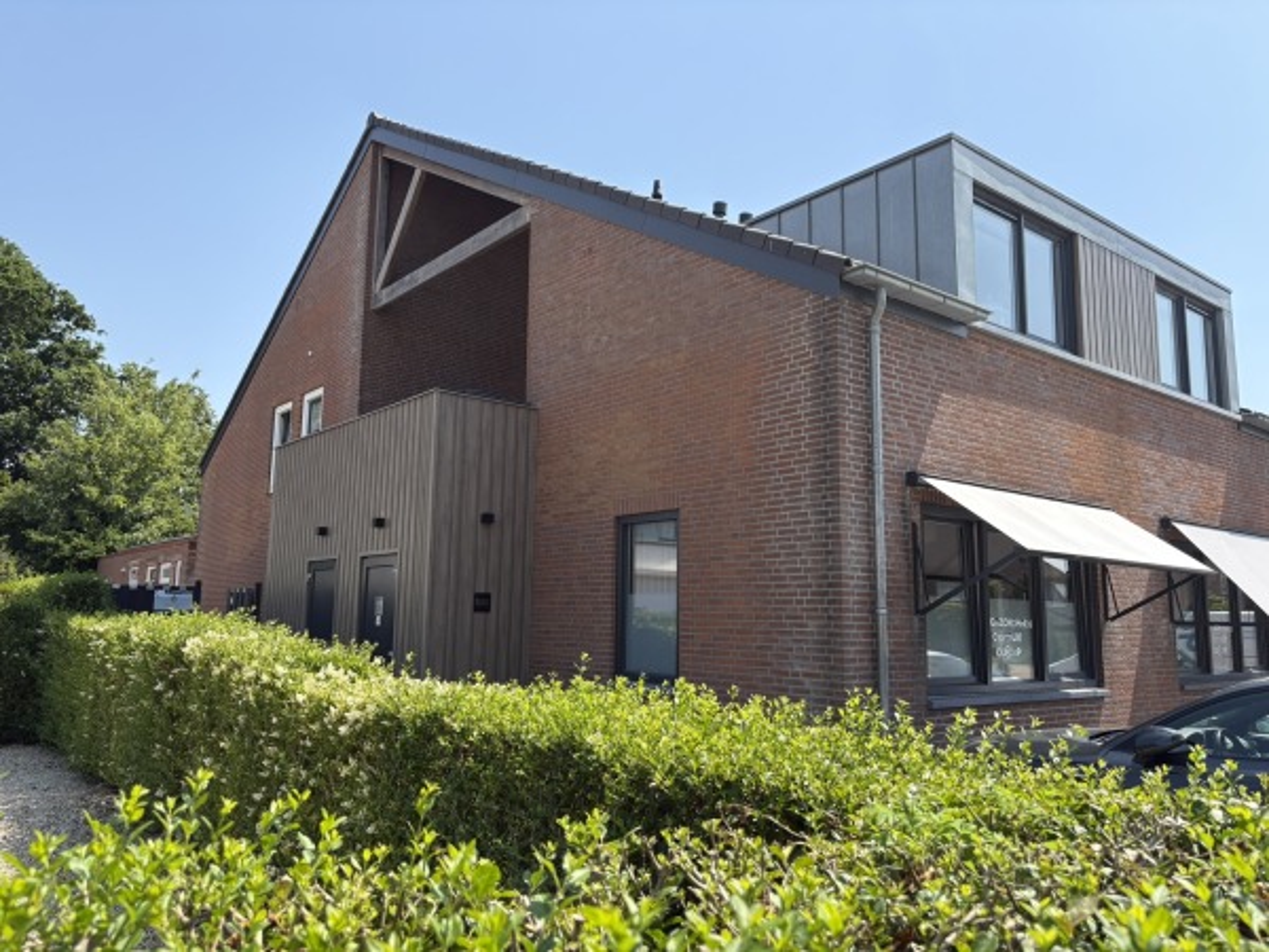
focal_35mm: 26
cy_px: 476
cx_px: 634
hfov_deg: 67.3
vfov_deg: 53.1
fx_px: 953
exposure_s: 1/2012
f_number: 1.6
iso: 50
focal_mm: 5.96
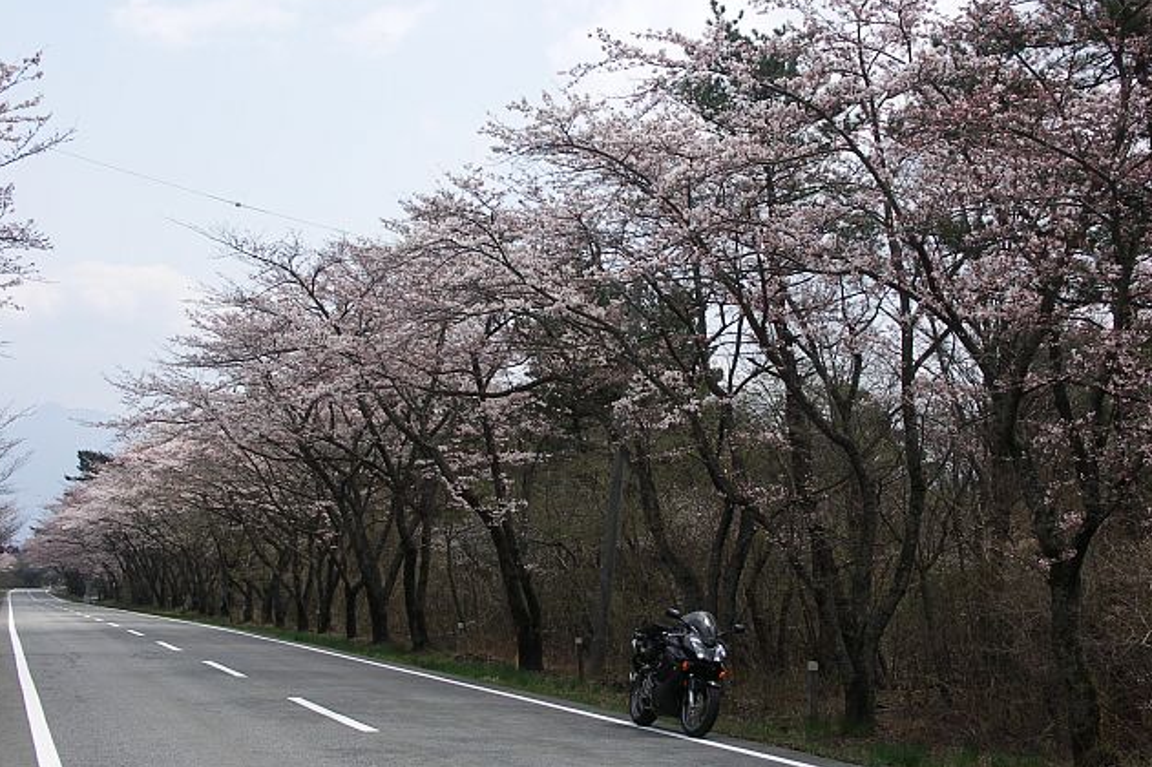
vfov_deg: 23.8
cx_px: 571
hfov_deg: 35.1
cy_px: 363
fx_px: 1823
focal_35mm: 57
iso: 50
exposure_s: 1/320
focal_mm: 14
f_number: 5.6
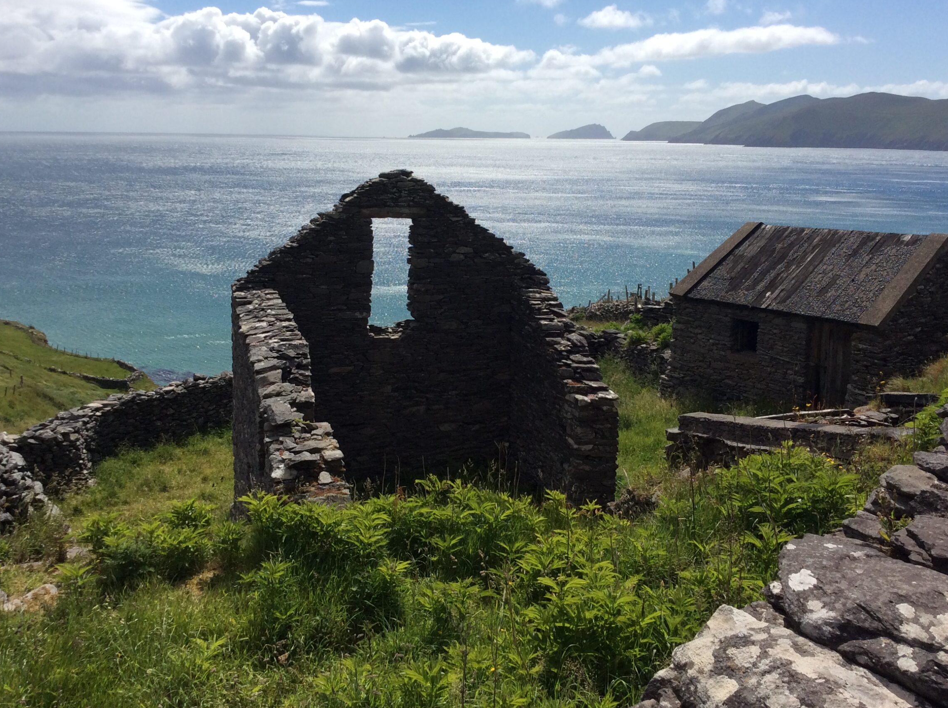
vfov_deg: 39.5
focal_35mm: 36
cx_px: 463
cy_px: 321
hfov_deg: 51.4
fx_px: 984
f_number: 2.4
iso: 32
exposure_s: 1/2725
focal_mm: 3.3
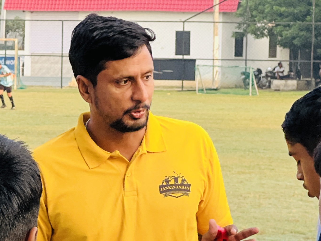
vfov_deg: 6.5
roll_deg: -2.1
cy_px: 273
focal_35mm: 229
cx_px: 120
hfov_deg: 8.6
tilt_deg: -4.1
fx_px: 2124
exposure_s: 1/121
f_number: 2.8
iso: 64
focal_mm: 9
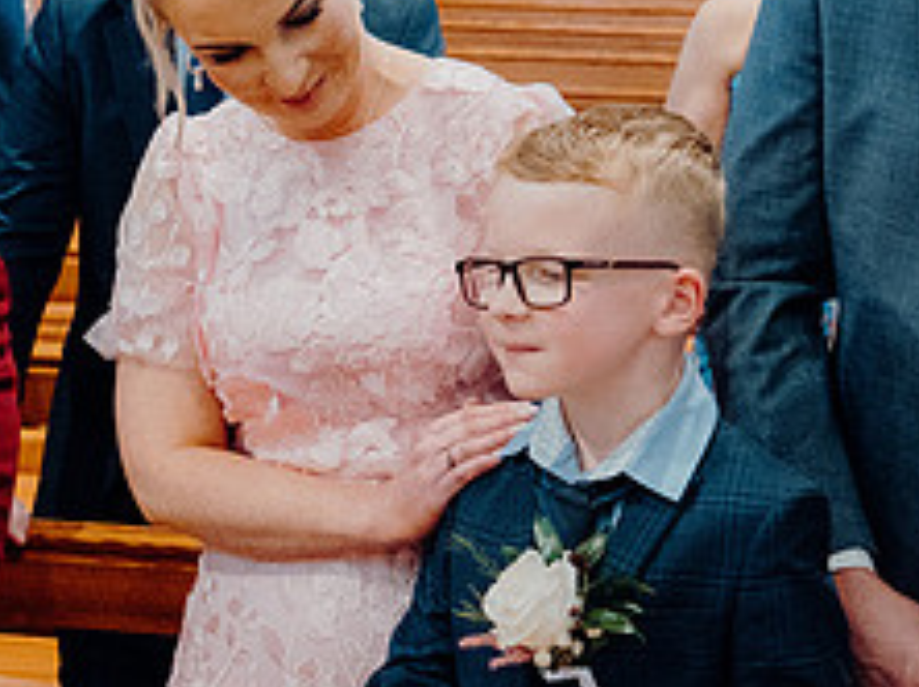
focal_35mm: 98
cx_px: 360
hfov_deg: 20.0
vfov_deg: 15.1
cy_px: 308
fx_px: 2599
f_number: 3.5
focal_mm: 26
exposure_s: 1/160
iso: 5000
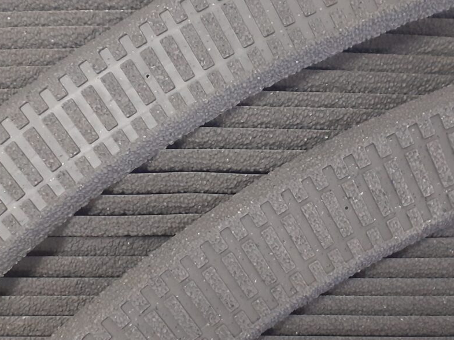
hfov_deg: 34.9
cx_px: 242
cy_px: 161
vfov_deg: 26.6
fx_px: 721
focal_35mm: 55
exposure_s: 1/33
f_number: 1.9
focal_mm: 3.6
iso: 200
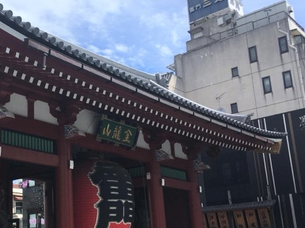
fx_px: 467
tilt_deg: +15.3
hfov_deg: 34.8
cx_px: 52
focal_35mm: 53
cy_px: 134
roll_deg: +0.3
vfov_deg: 27.5
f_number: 2.2
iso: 25
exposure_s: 1/1832
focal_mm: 4.15
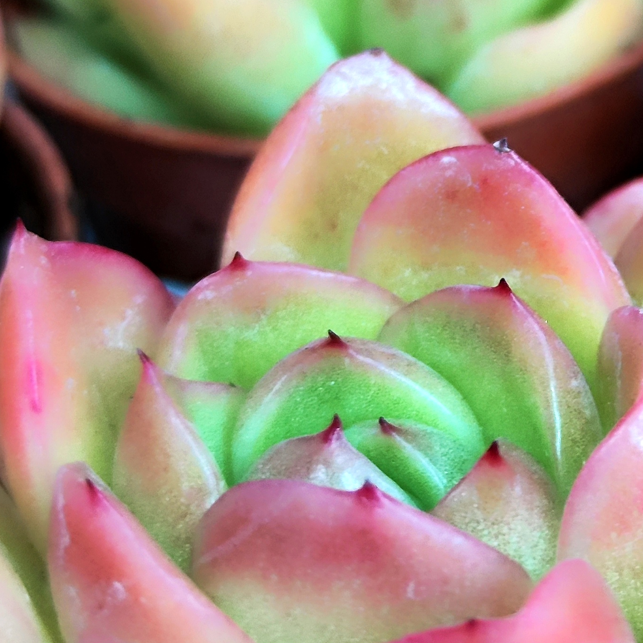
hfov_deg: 27.1
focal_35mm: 61
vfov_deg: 27.8
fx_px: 1282
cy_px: 161
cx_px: 582
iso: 1104
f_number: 1.69
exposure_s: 1/100
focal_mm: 7.01
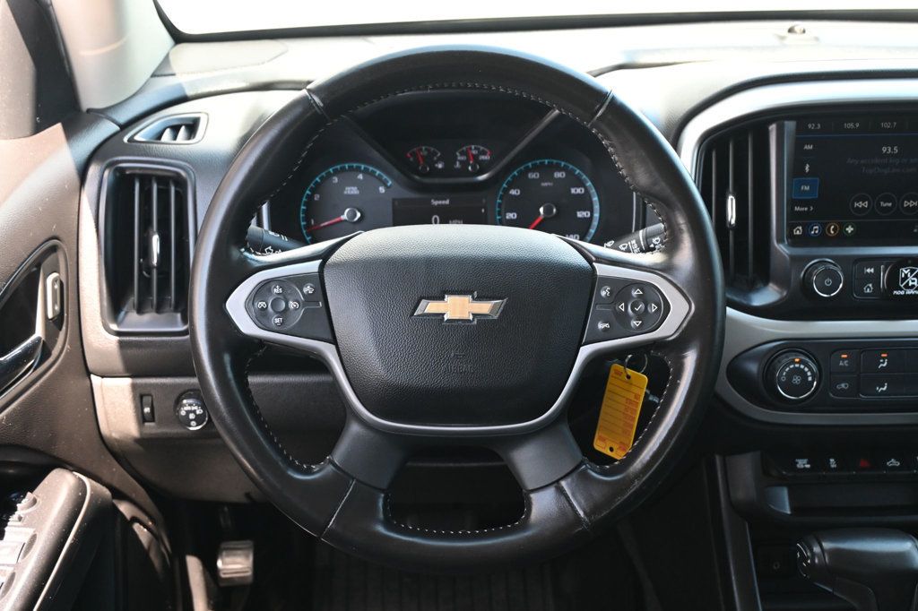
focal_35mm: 41
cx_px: 459
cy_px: 306
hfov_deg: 47.2
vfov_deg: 32.4
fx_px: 1051
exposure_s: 1/125
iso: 900
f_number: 4.5
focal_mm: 27.5
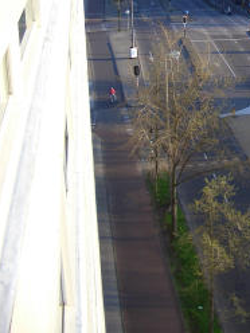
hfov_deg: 22.0
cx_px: 231
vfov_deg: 28.6
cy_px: 30
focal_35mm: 65
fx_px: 626
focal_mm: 5.8
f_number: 2.6
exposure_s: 1/320
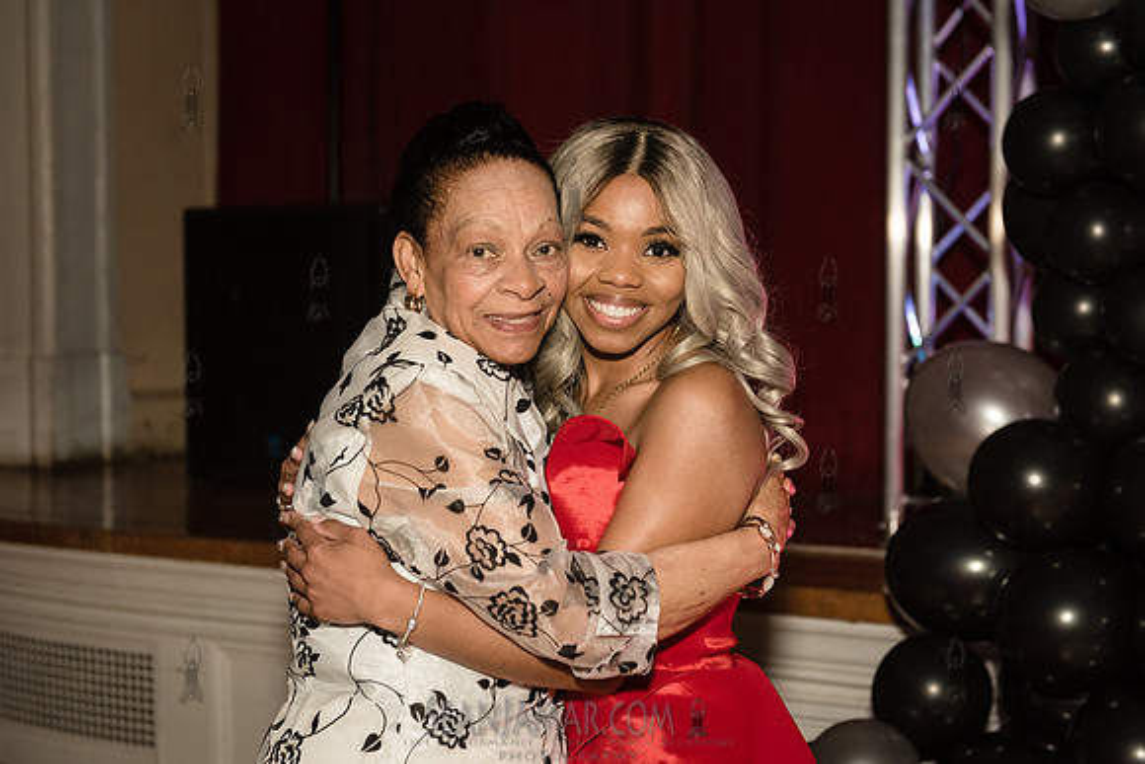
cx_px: 572
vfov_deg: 24.2
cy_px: 382
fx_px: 1781
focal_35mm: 56
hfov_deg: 35.6
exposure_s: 1/250
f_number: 3.5
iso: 2000
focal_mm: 56
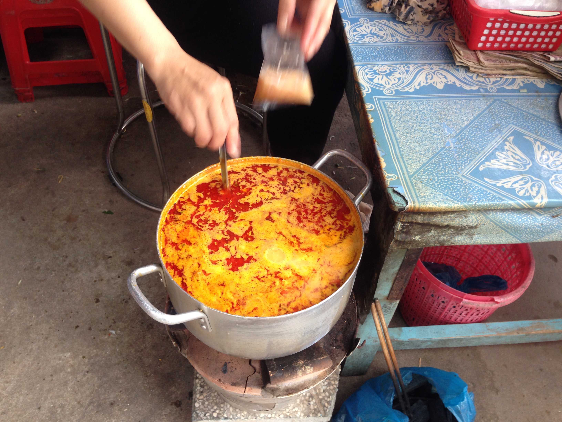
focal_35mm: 33
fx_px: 536
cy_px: 211
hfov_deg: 55.4
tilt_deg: -48.4
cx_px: 281
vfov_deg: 42.9
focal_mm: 4.12
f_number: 2.4
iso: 64
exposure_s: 1/20
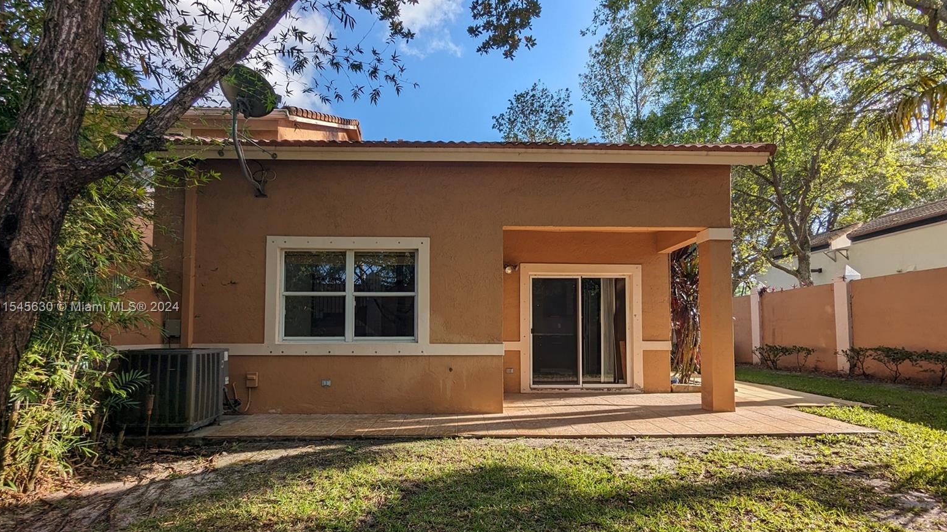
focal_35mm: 18
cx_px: 472
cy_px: 308
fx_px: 452
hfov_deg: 92.7
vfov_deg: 60.7
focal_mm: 2.35
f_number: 2.2
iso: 43
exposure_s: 1/1009
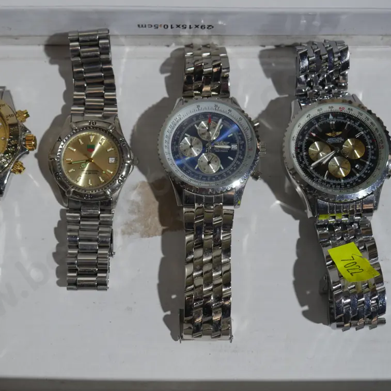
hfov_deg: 30.9
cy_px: 197
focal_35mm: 55
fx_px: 703
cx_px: 140
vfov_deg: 31.1
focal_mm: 23
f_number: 5.1
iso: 250
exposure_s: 1/60
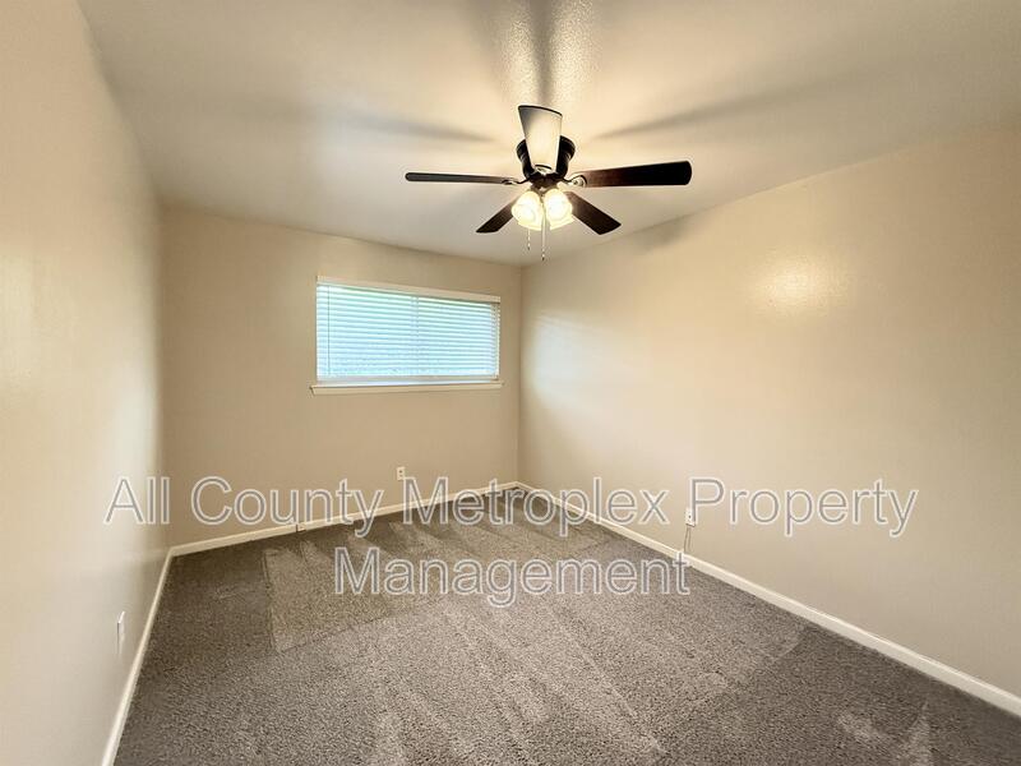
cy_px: 383
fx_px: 413
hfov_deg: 102.1
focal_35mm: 14
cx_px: 510
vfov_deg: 85.7
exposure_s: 1/120
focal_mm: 2.22
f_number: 2.2
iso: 400
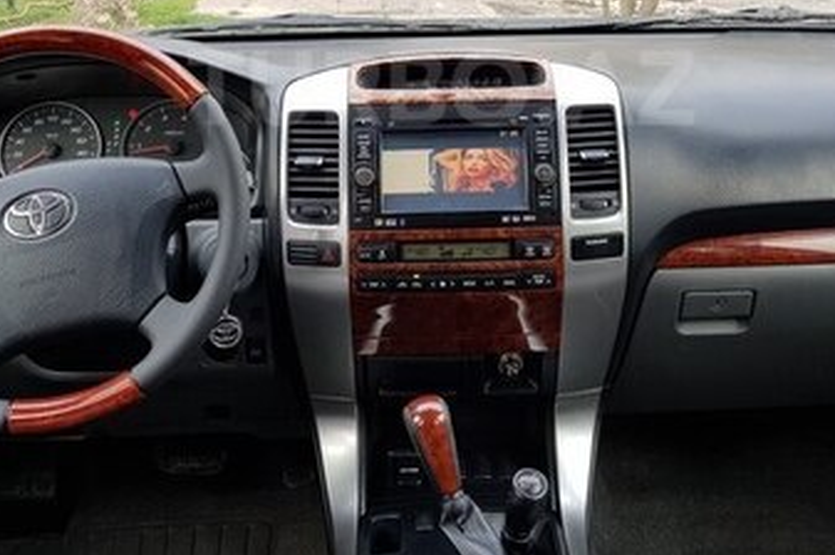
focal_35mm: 53
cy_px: 88
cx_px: 441
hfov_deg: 37.5
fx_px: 1228
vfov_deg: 24.9
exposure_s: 1/72
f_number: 1.7
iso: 40
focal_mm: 4.2
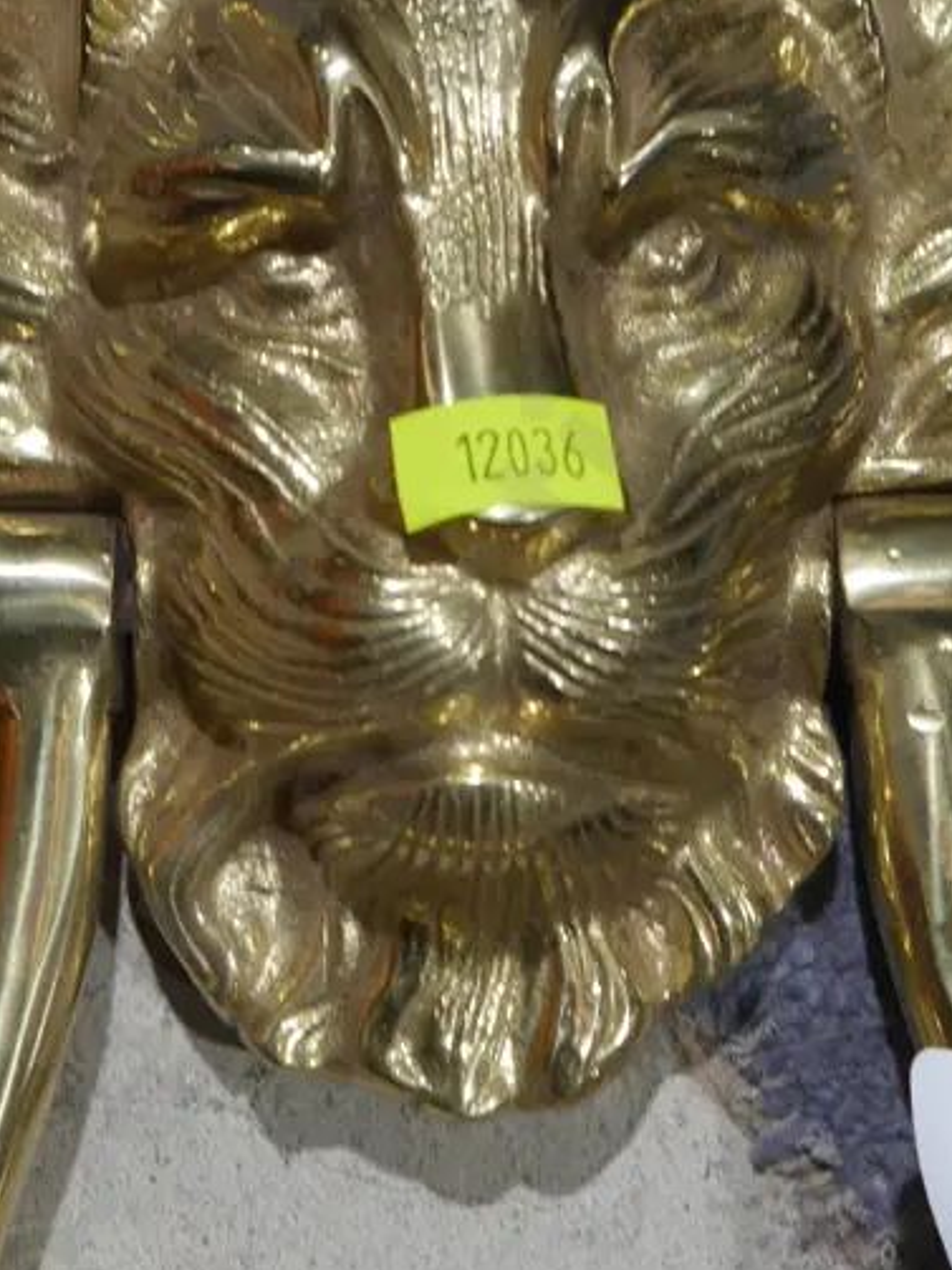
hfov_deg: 12.5
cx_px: 439
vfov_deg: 16.7
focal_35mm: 118
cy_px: 679
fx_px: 4329
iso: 400
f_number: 5.4
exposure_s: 1/60
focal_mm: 29
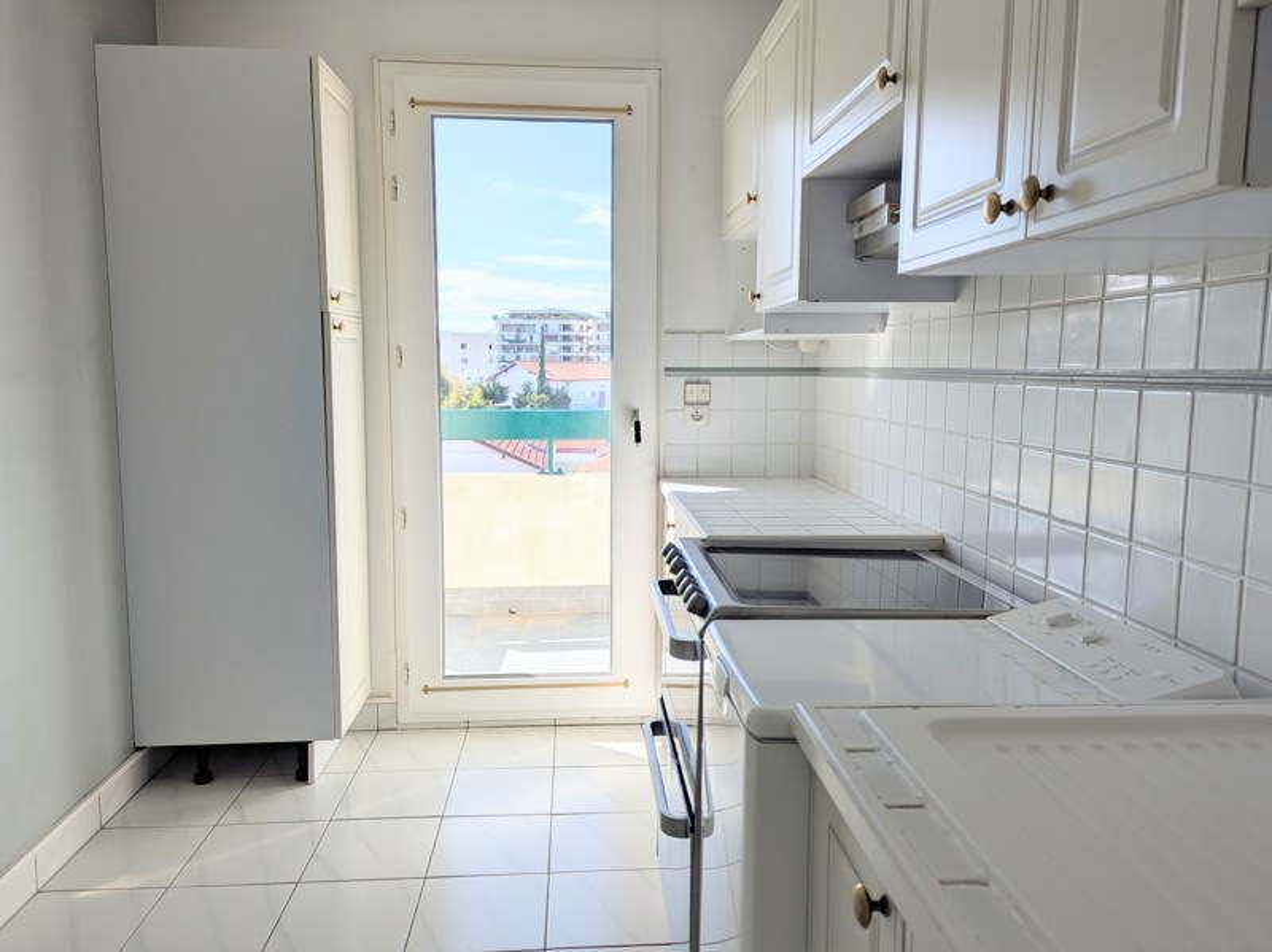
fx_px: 881
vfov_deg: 56.8
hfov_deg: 71.6
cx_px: 636
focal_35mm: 24
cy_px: 476
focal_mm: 6.81
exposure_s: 1/1689
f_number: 1.85
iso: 48
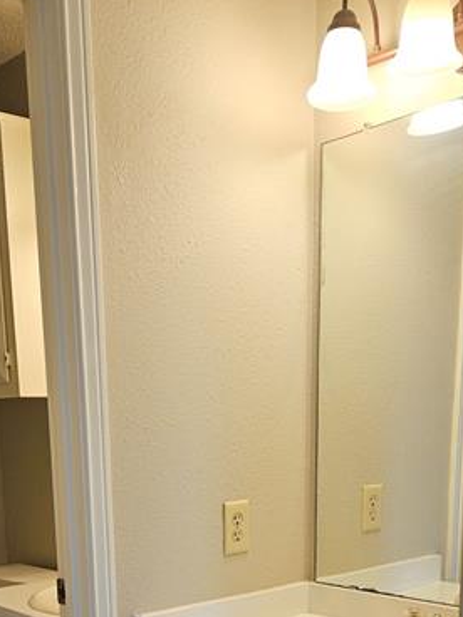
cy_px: 604
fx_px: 856
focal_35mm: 48
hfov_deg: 30.2
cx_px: 179
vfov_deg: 36.1
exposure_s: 1/120
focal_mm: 5.4
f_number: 1.8
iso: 160
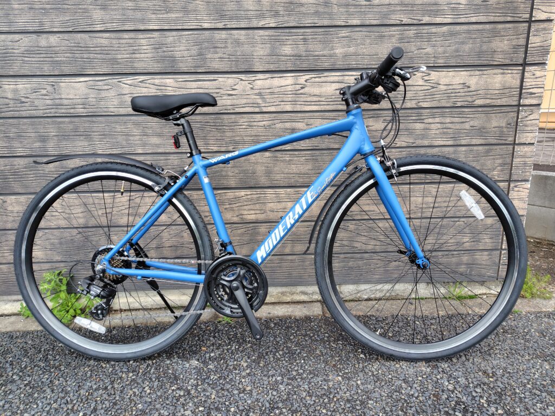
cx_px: 278
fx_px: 369
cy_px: 208
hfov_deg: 73.9
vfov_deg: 58.9
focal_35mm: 23
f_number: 1.9
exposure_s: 1/179
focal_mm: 5.6
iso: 50
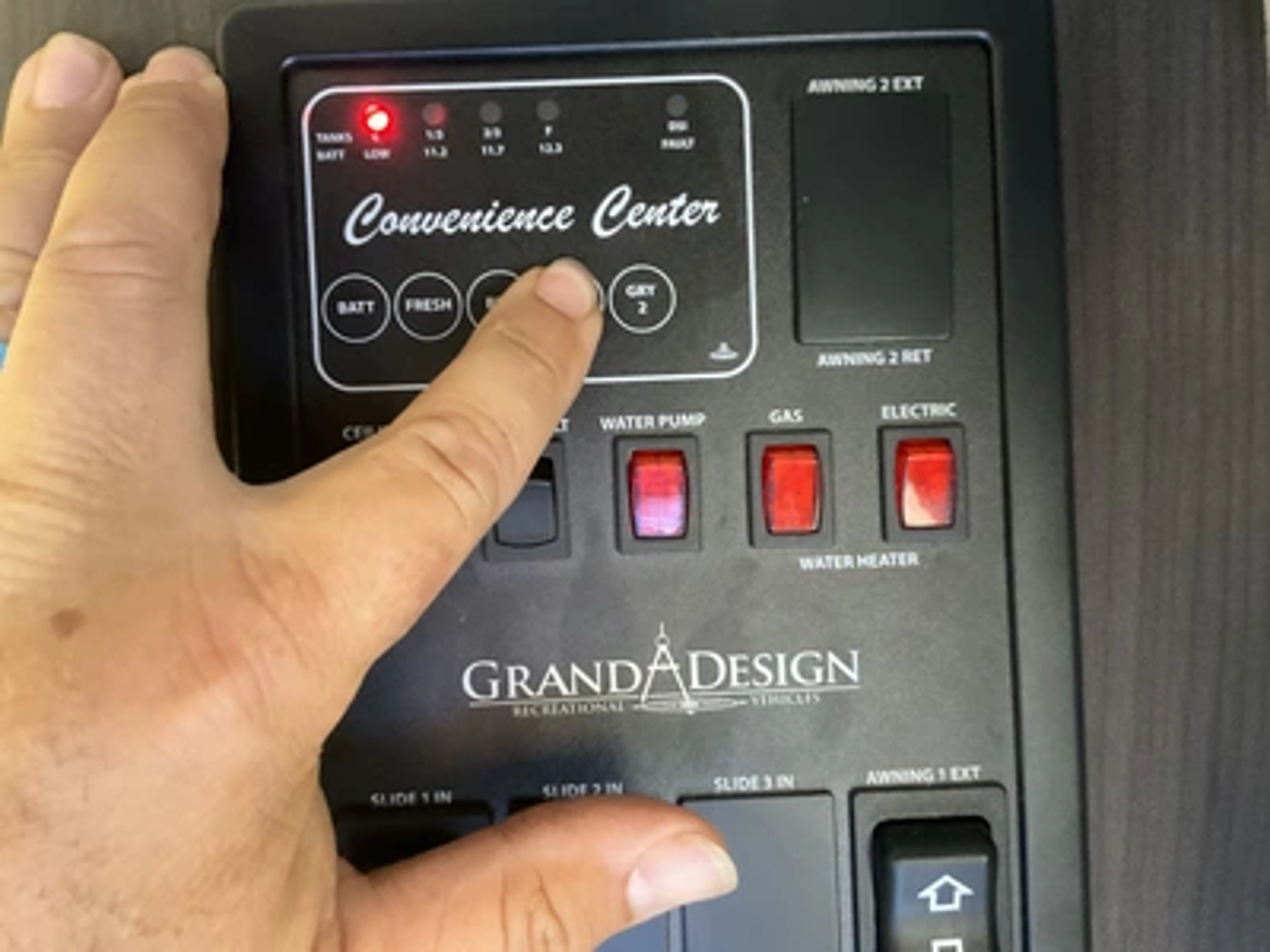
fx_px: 1064
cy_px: 476
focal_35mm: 29
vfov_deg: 48.2
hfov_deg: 61.7
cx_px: 635
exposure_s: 1/30
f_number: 1.8
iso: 320
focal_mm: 3
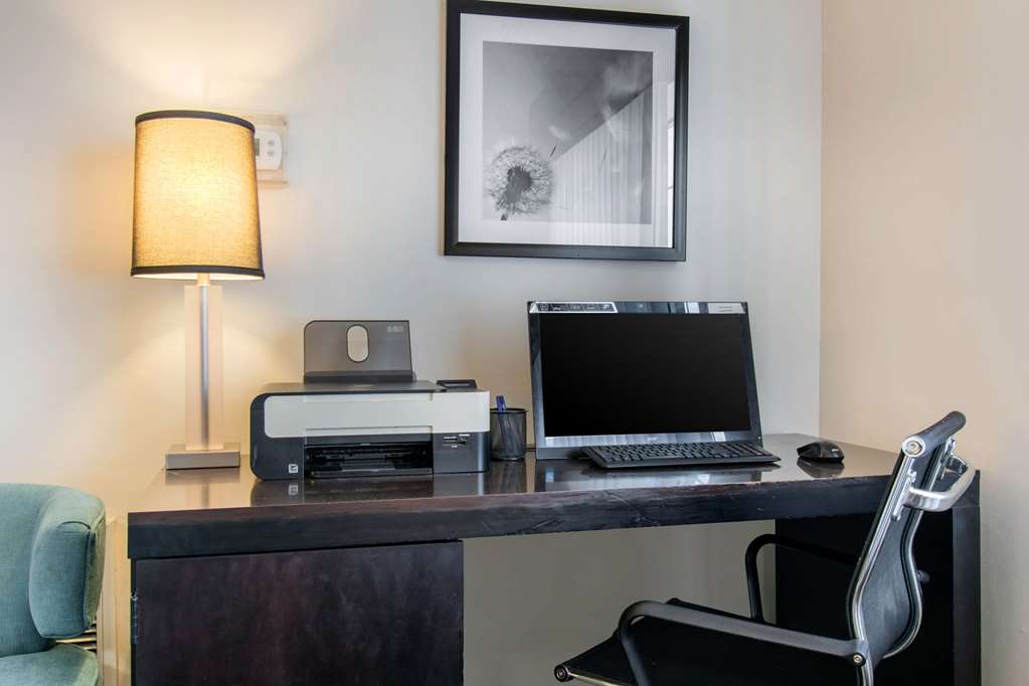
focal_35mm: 30
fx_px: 857
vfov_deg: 43.6
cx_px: 514
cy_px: 343
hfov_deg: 61.9
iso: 400
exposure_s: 1/6
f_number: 9
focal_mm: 20
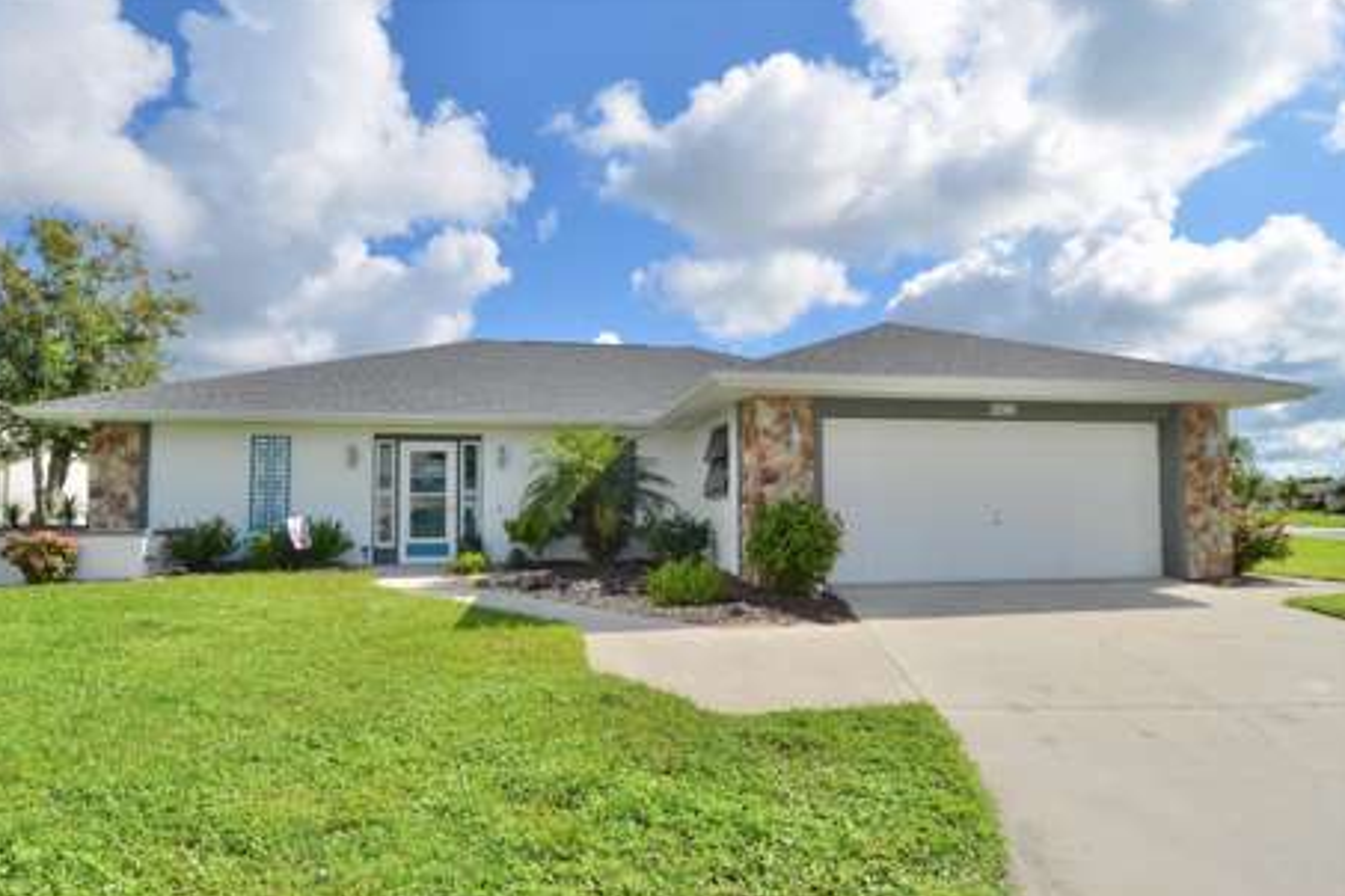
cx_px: 647
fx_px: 710
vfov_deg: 64.6
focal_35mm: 19
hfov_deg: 86.9
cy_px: 452
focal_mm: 12
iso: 100
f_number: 9
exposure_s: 1/320
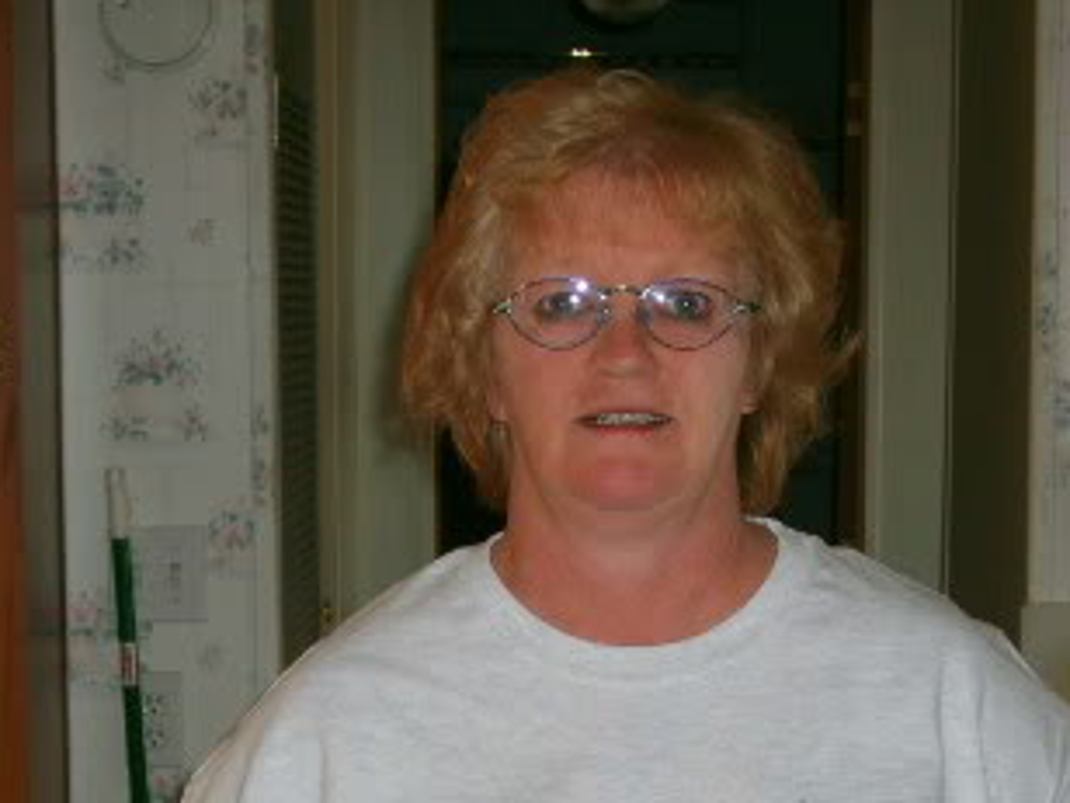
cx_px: 486
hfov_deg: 18.2
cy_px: 831
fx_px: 3338
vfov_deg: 13.5
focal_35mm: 108
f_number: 3.3
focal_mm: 8.7
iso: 100
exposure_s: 1/45
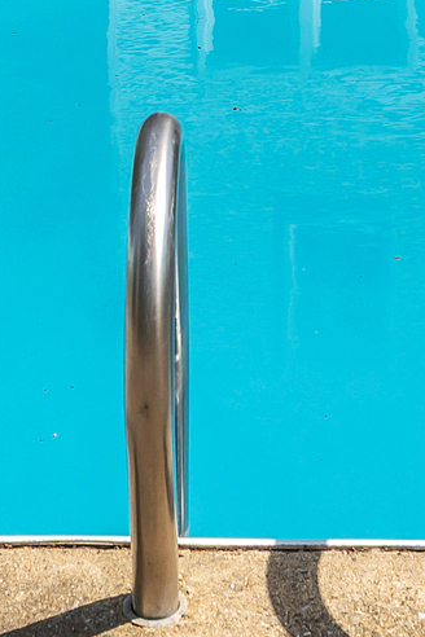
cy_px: -418
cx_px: 281
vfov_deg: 17.5
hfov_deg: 13.7
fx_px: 1771
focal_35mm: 100
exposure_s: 1/160
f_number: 8
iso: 250
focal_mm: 16
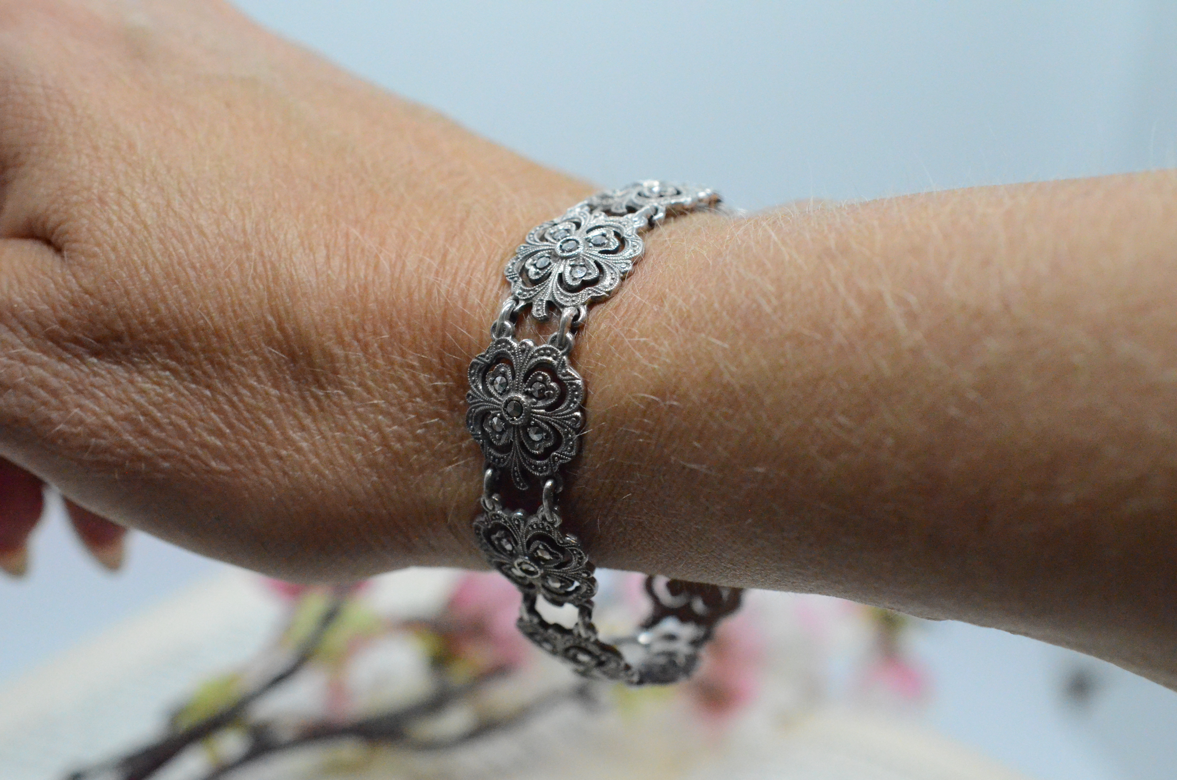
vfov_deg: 22.5
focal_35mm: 60
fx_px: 1958
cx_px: 588
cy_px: 390
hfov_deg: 33.5
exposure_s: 1/3200
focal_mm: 40
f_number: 6.3
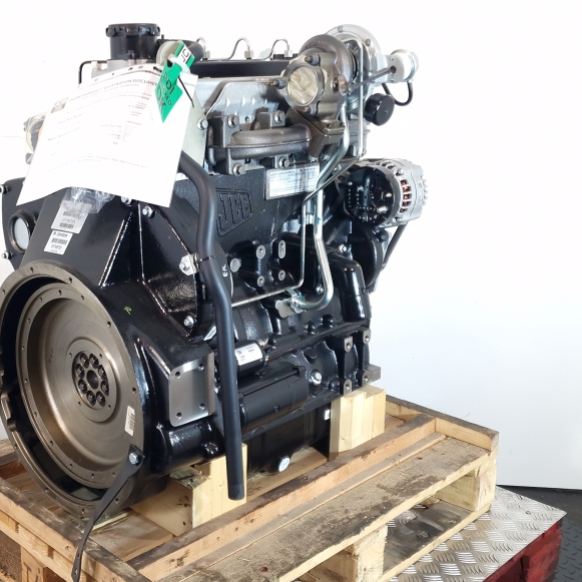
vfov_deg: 57.3
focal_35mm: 28
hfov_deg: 56.0
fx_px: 533
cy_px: 286
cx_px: 189
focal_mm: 6.4
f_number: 1.8
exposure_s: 1/50
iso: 100
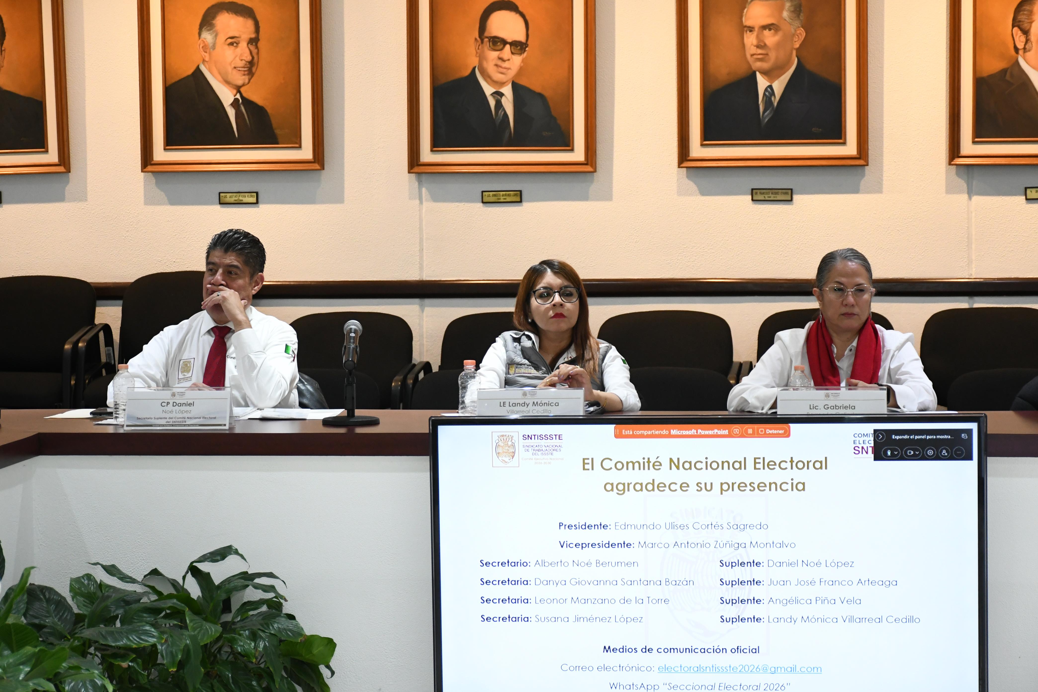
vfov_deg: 14.7
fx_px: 2681
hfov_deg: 21.9
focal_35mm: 93
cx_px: 519
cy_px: 346
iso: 2500
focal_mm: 62
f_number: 5.6
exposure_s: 1/100
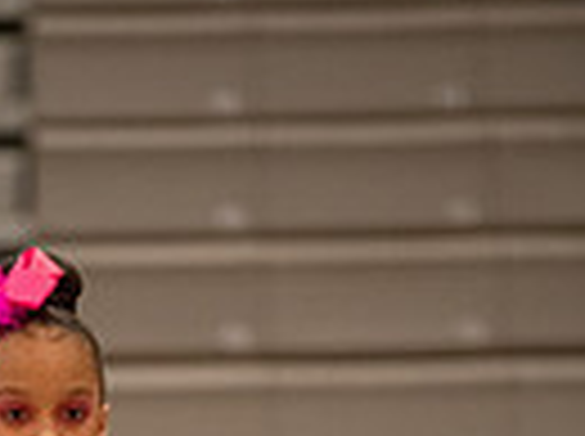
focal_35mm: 667
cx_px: -36
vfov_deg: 2.2
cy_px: 841
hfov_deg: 3.0
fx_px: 11251
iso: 3200
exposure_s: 1/640
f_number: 2.8
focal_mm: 200
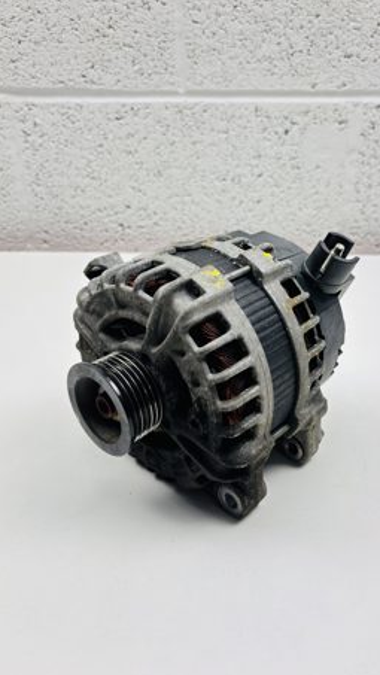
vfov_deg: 64.3
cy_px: 328
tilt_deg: -28.0
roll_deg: -1.3
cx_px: 231
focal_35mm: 30
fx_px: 537
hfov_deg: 38.8
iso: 80
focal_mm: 5.96
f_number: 1.6
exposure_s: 1/100
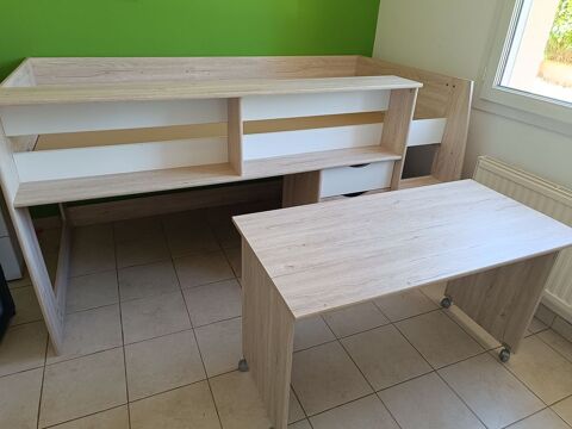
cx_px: 286
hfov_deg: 71.6
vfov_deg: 56.8
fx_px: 397
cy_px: 214
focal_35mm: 24
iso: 272
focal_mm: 5.59
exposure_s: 1/101
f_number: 1.88
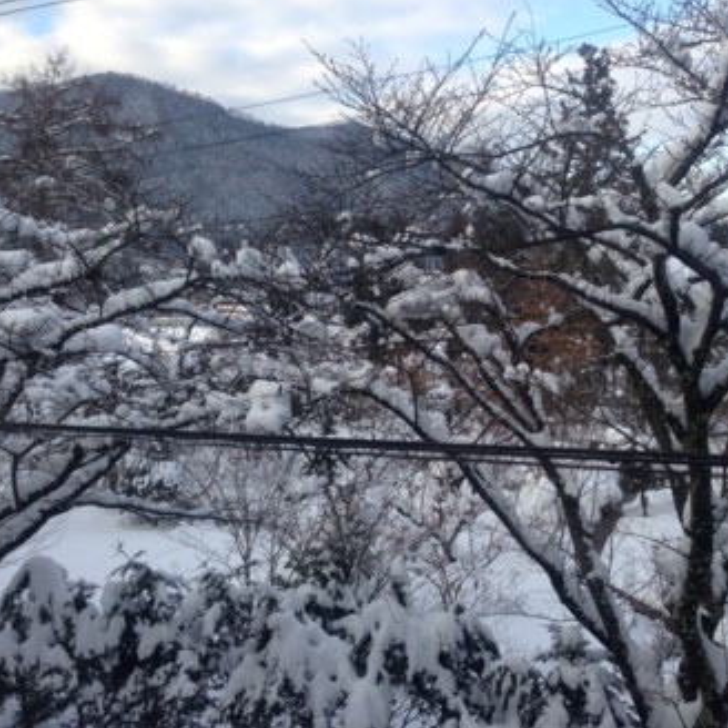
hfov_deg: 41.8
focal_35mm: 40
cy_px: 357
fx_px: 952
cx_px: 408
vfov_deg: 41.9
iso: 50
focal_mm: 4.13
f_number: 2.4
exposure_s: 1/398
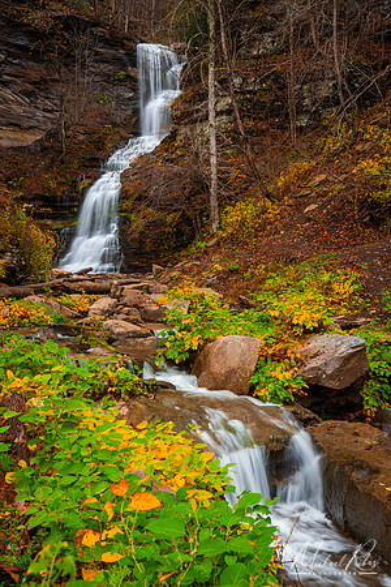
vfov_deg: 50.7
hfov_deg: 35.1
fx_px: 619
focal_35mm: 38
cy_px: 294
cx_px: 196
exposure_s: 1/4
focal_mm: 38
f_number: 13
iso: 100
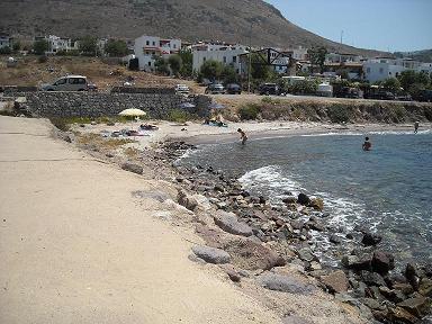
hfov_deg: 52.6
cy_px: 162
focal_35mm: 35
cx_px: 216
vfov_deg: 40.7
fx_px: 437
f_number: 5.6
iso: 64
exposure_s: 1/458
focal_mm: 5.7
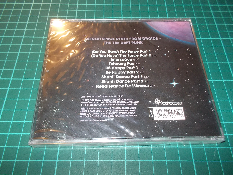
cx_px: 116
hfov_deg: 61.7
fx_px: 195
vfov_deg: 48.2
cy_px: 88
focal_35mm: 29
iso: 200
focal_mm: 4.1
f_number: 3.3
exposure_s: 1/30
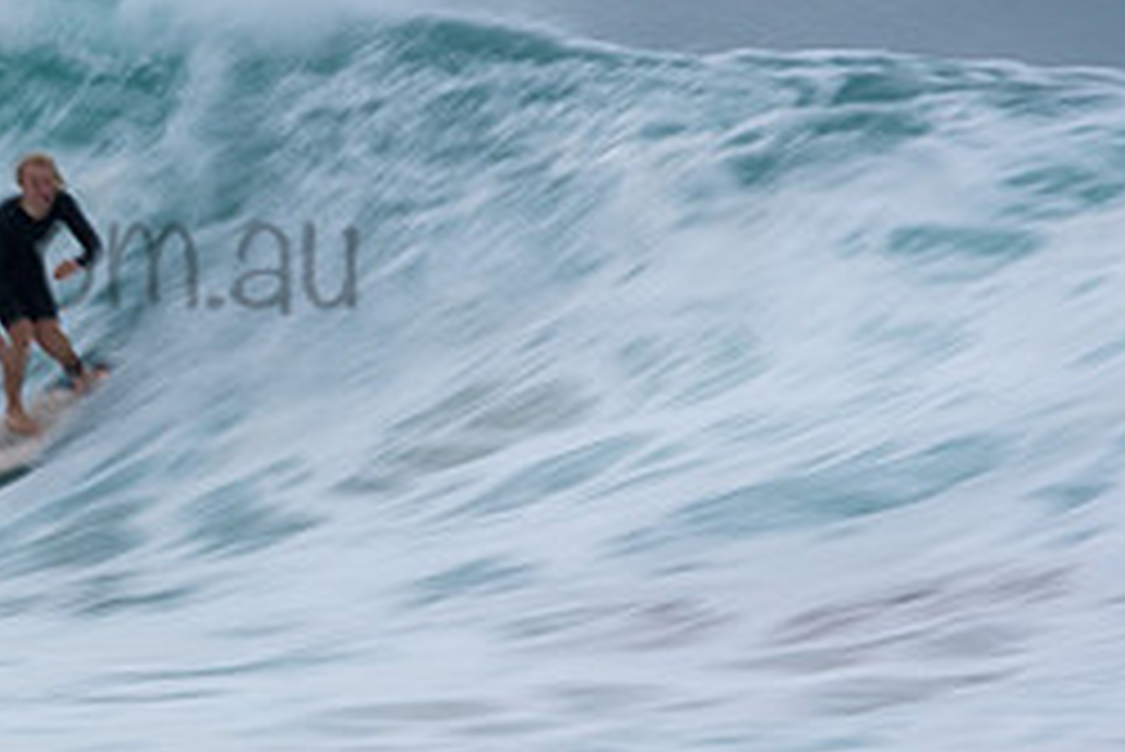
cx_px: -117
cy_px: 205
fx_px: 54467
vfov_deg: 0.8
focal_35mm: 1742
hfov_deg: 1.2
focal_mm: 500
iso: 100
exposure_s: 1/25
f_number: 29
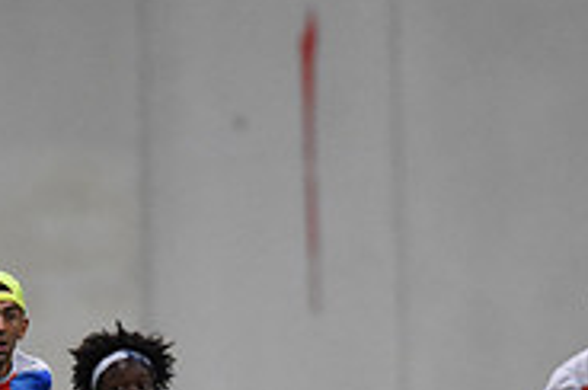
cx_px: 64
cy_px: 516
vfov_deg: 1.1
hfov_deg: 1.6
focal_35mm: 1259
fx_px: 20528
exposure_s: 1/640
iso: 10000
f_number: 2.8
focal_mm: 400
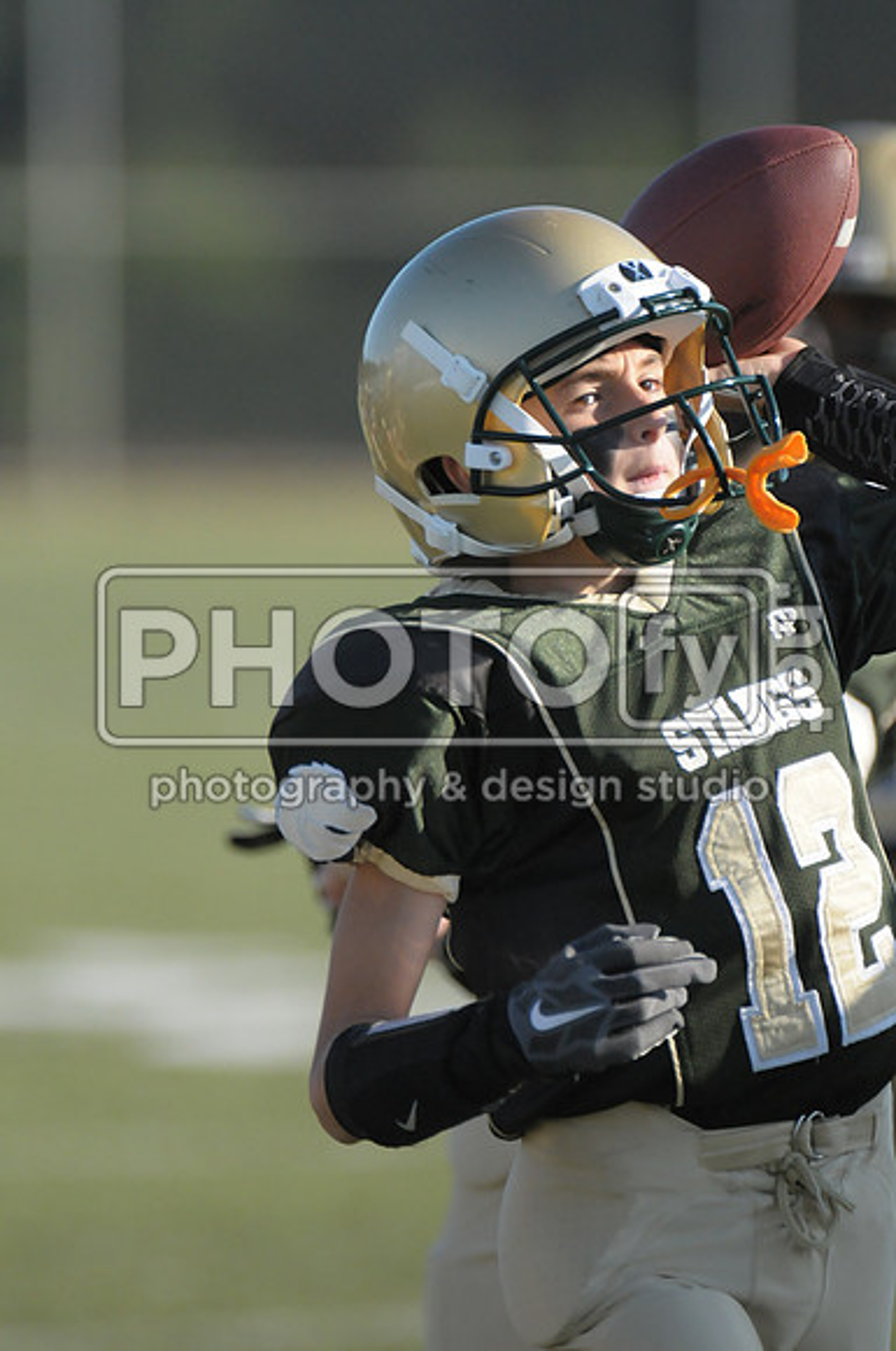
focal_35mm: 600
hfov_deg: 2.3
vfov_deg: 3.4
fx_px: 22465
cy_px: 676
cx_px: 448
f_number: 4
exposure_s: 1/6400
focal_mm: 400
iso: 1600
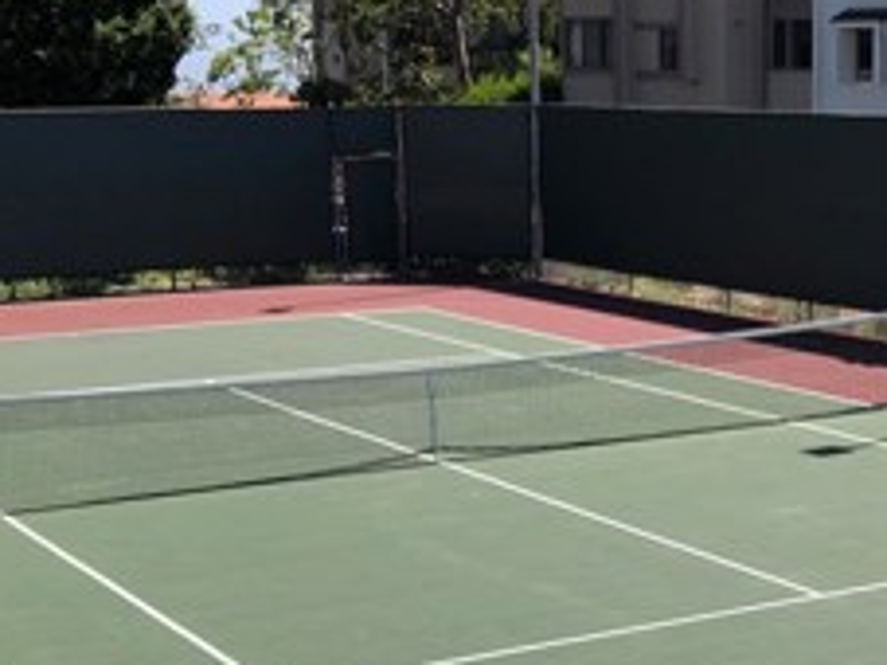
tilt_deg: -15.8
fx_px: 2023
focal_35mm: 79
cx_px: 735
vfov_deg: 18.3
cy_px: 598
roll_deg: +0.4
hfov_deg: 24.3
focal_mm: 3.99
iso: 20
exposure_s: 1/1621
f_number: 1.8
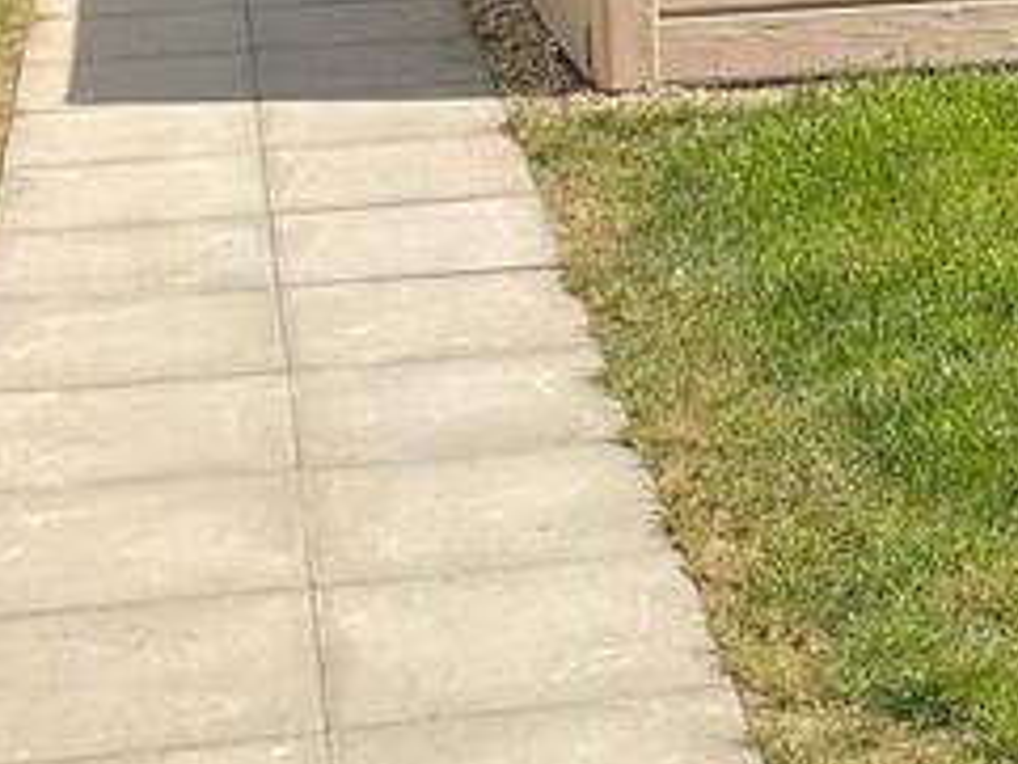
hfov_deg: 15.5
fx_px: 3619
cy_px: -114
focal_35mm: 123
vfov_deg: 11.8
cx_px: 1179
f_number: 1.8
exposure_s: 1/1500
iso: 16
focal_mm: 3
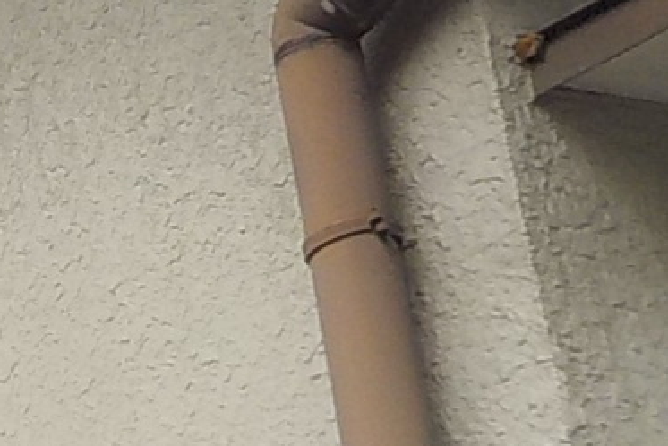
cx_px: -195
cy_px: 236
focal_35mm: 190
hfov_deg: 10.6
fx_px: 3527
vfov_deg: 7.2
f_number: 3.3
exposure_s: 1/640
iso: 125
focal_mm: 4.1
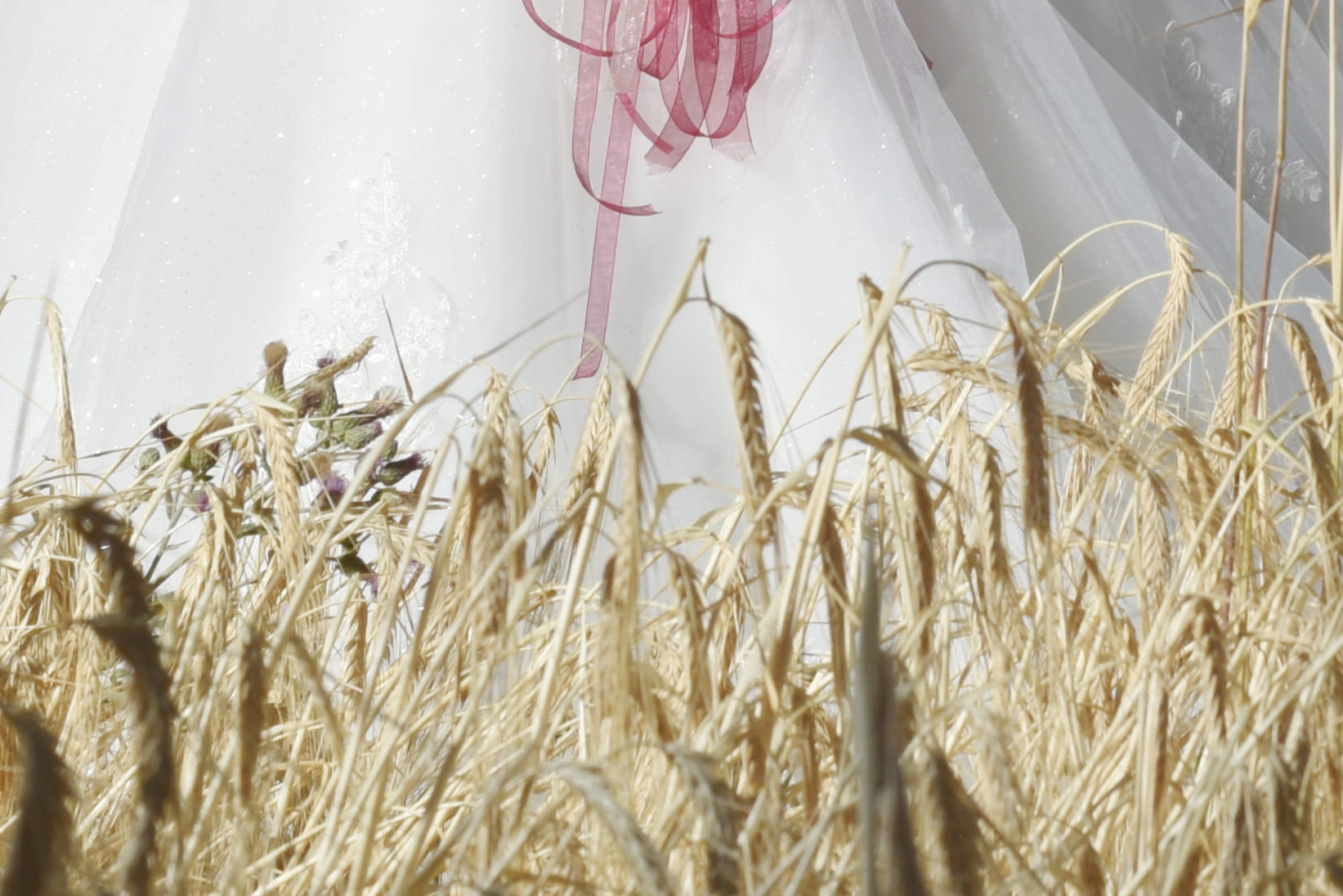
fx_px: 8357
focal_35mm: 224
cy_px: -644
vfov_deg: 6.0
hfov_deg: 9.1
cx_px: 1672
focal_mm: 50
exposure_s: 1/250
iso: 100
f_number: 11
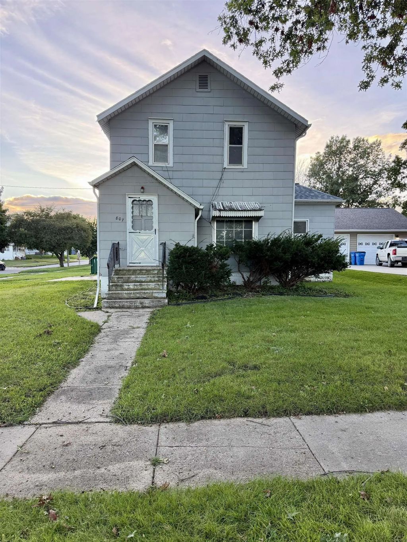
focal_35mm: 24
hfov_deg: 56.8
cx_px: 204
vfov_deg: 71.6
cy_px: 271
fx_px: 376
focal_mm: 6.76
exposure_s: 1/295
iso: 80
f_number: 1.78
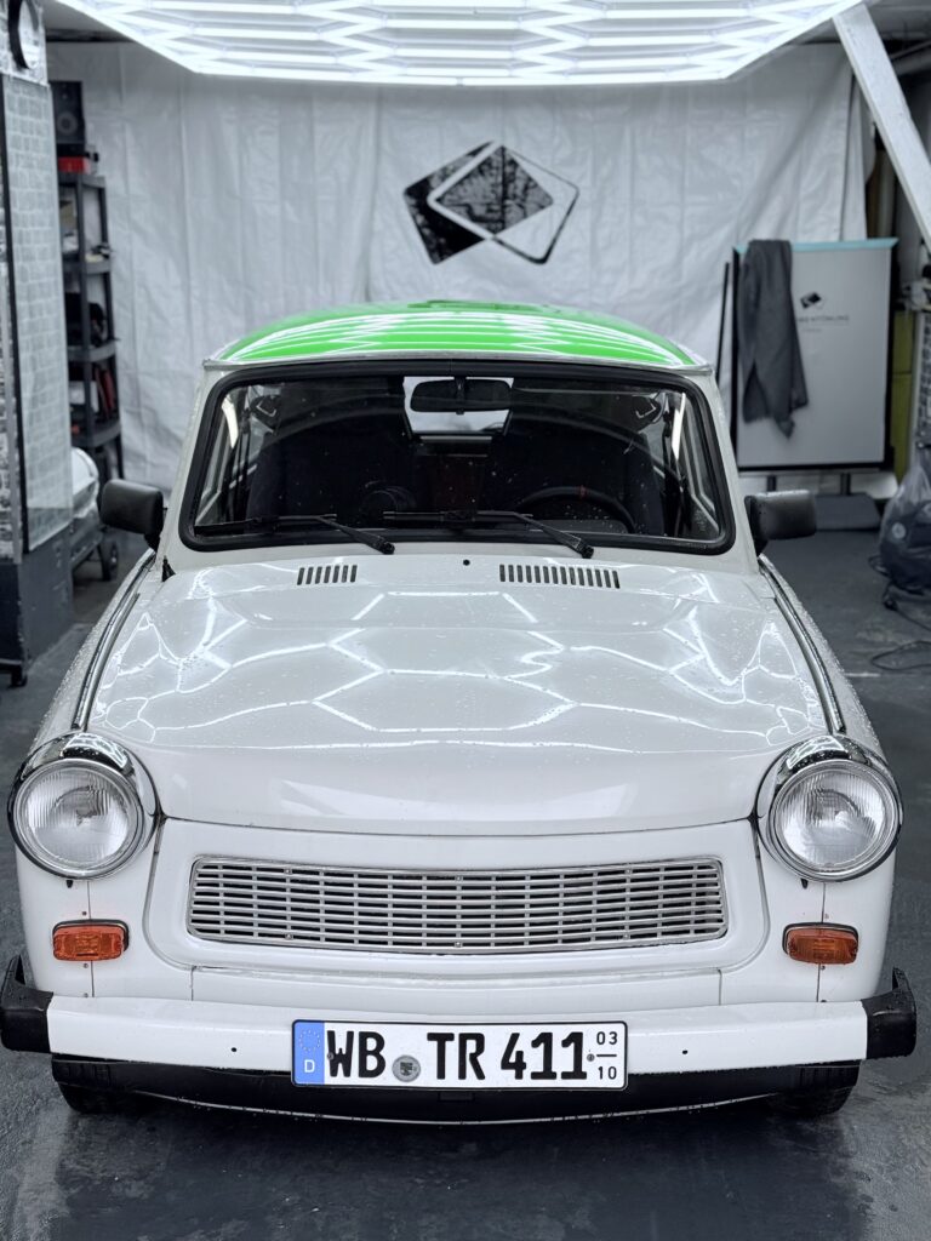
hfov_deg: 30.3
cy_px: 620
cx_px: 466
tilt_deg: -12.1
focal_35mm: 48
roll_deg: -0.1
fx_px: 1721
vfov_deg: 39.7
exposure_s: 1/236
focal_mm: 6.76
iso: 64
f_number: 1.78
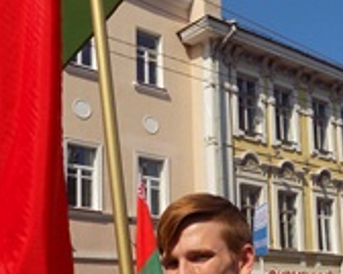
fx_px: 608
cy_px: 215
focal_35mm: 60
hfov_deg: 31.0
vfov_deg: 25.0
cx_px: 251
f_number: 9.9
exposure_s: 1/200
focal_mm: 4
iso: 80
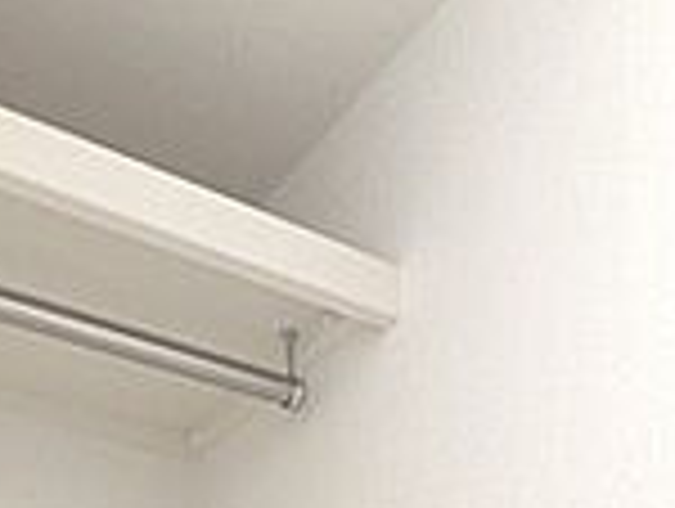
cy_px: 827
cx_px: 234
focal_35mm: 56
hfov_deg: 34.0
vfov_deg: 20.8
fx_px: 1094
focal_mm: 1.83
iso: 512
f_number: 2.2
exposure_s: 1/100
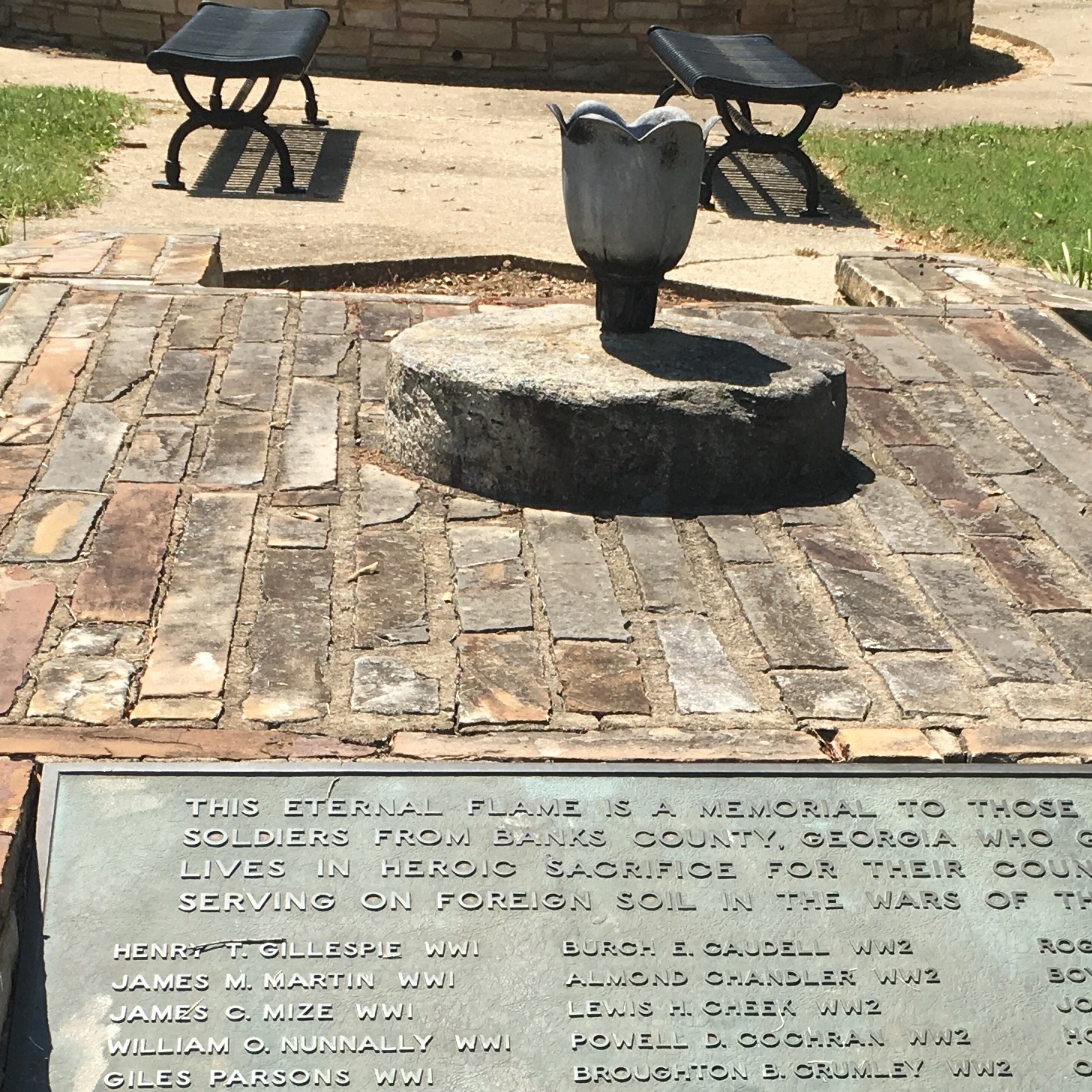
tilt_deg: -22.1
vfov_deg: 23.7
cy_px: 964
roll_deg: -2.1
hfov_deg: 24.3
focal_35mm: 71
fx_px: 2534
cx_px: 651
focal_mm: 4.15
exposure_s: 1/1221
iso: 25
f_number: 2.2
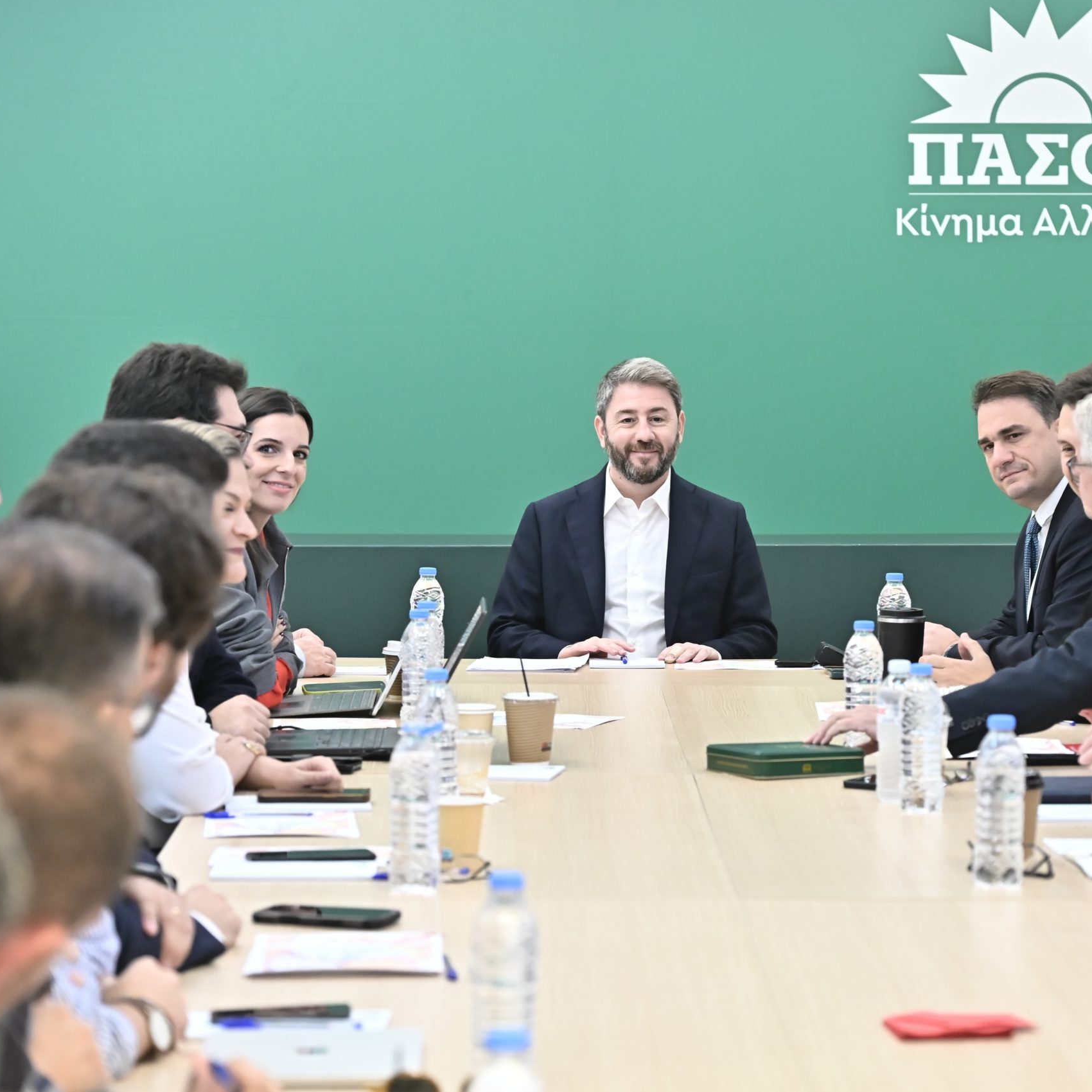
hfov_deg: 14.6
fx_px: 4247
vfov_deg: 14.7
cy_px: 545
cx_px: 712
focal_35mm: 119
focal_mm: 93
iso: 2200
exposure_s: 1/250
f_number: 4.5
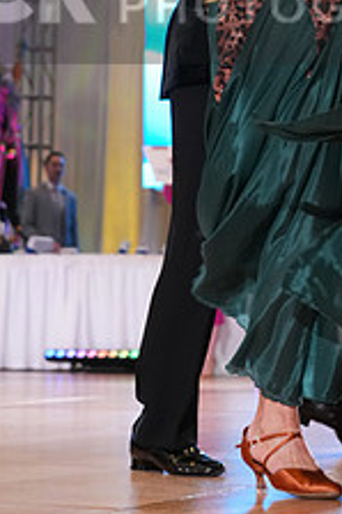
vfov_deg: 15.8
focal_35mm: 127
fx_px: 1812
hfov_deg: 10.8
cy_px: -11
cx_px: 258
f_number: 4
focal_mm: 49
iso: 2000
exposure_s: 1/320
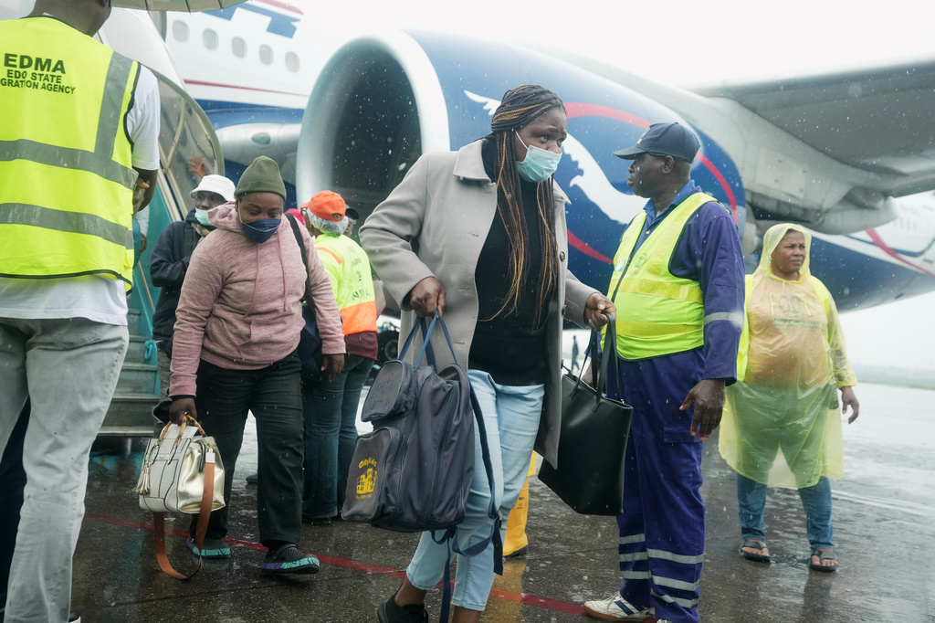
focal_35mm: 35
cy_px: 312
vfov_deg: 37.8
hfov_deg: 54.4
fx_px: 909
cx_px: 468
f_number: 3.5
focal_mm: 35
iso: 1000
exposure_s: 1/1250
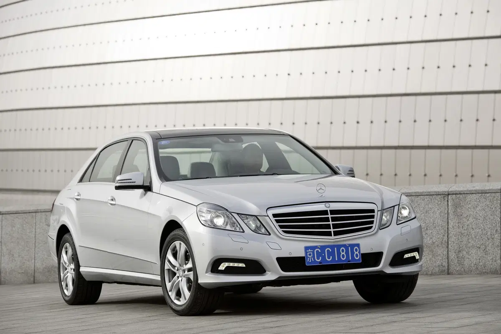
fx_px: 1739
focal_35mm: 125
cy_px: 167
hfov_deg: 16.4
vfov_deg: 11.0
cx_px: 250
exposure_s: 1/250
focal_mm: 125
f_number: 5.6
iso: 100
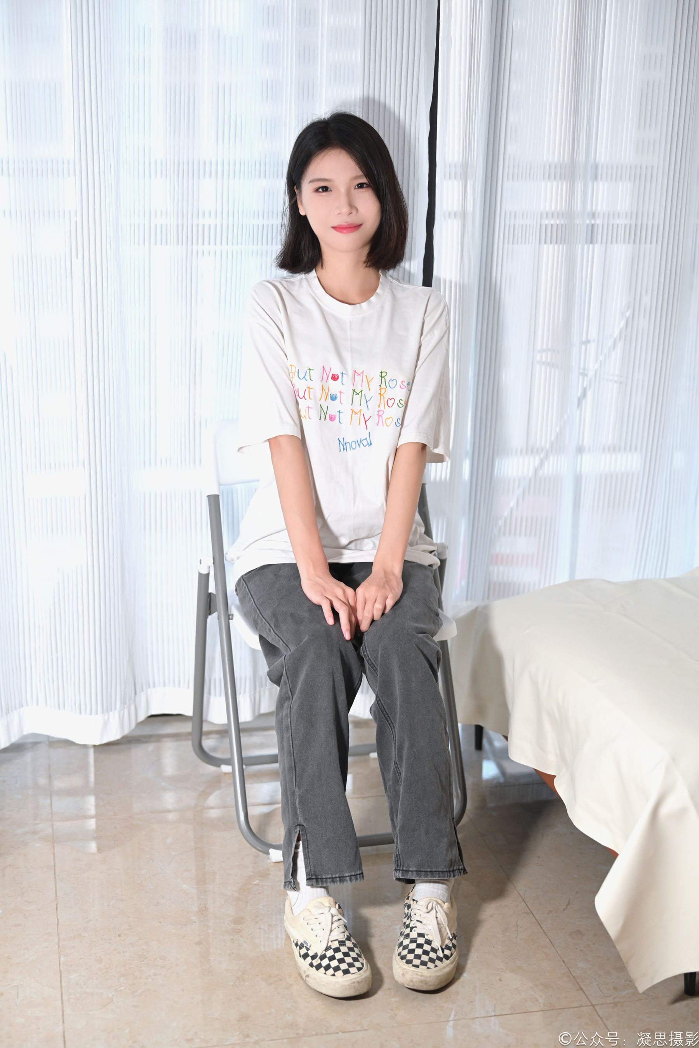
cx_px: 350
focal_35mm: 49
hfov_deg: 27.5
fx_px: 1427
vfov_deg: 40.3
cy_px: 524
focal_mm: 49
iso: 1400
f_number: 2.2
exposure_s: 1/100
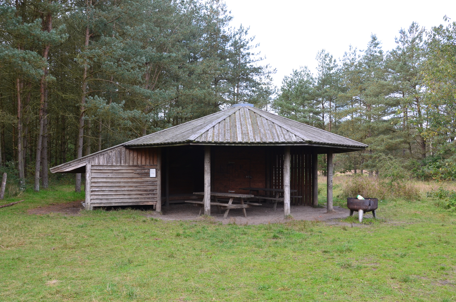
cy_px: 151
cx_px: 228
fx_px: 455
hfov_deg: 53.2
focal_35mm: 36
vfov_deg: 36.7
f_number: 9
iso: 400
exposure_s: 1/100
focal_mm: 24
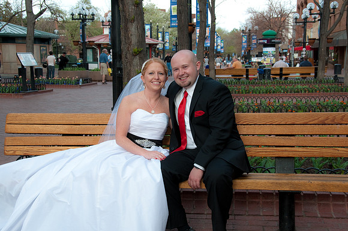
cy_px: 116
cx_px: 174
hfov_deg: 36.9
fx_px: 521
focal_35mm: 54
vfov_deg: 25.0
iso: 320
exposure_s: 1/125
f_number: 8
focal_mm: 36
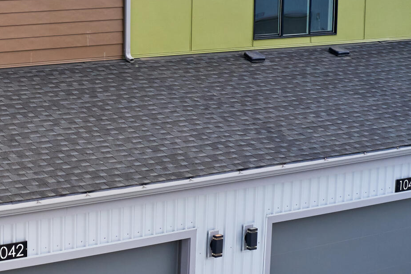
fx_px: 1039
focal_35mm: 91
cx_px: -20
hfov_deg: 21.4
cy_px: 158
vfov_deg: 15.0
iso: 100
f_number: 5.6
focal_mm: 10.26
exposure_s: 1/240
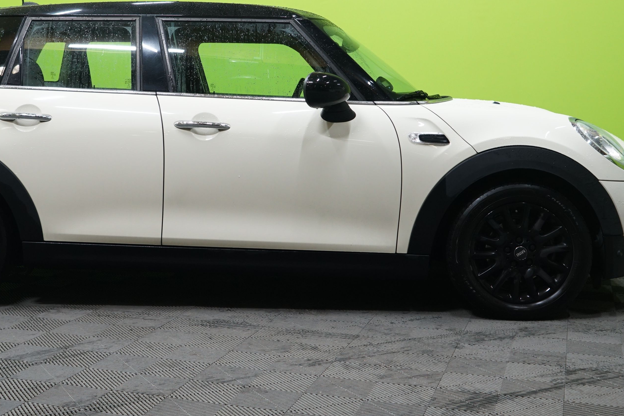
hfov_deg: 37.3
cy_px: 114
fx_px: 919
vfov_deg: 25.3
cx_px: 238
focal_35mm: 53
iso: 800
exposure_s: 1/20
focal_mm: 34
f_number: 5.6
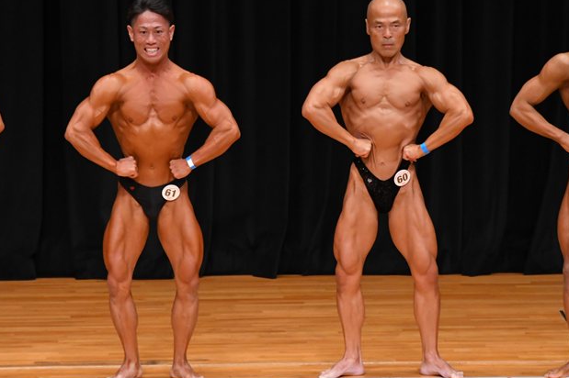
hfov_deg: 5.8
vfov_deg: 3.8
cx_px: 275
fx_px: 5639
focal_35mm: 357
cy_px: 198
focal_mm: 190
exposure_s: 1/400
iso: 3200
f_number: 5.6
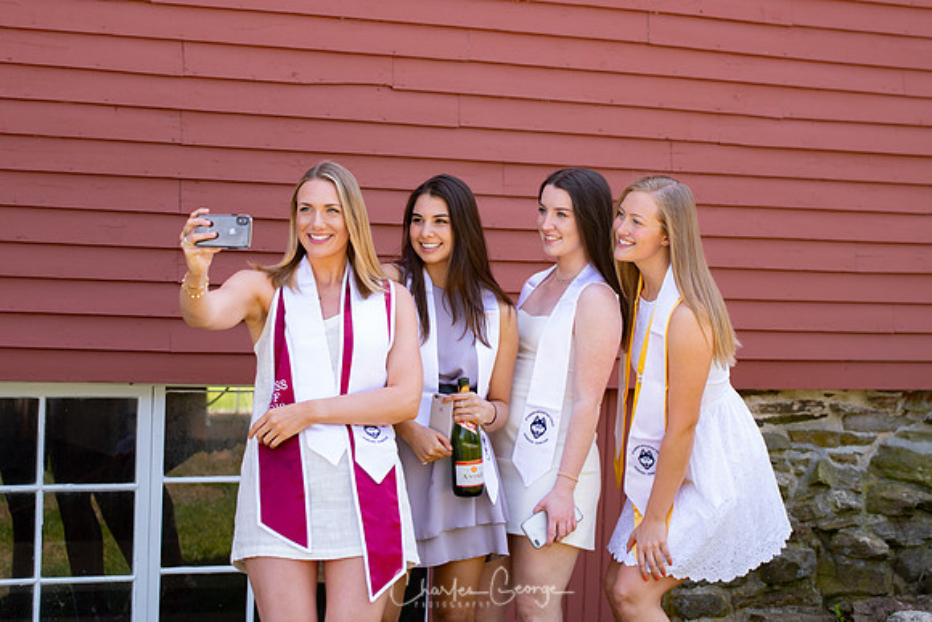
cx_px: 466
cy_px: 311
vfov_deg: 13.0
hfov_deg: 19.5
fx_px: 2719
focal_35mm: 105
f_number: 2.8
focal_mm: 70
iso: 100
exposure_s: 1/250
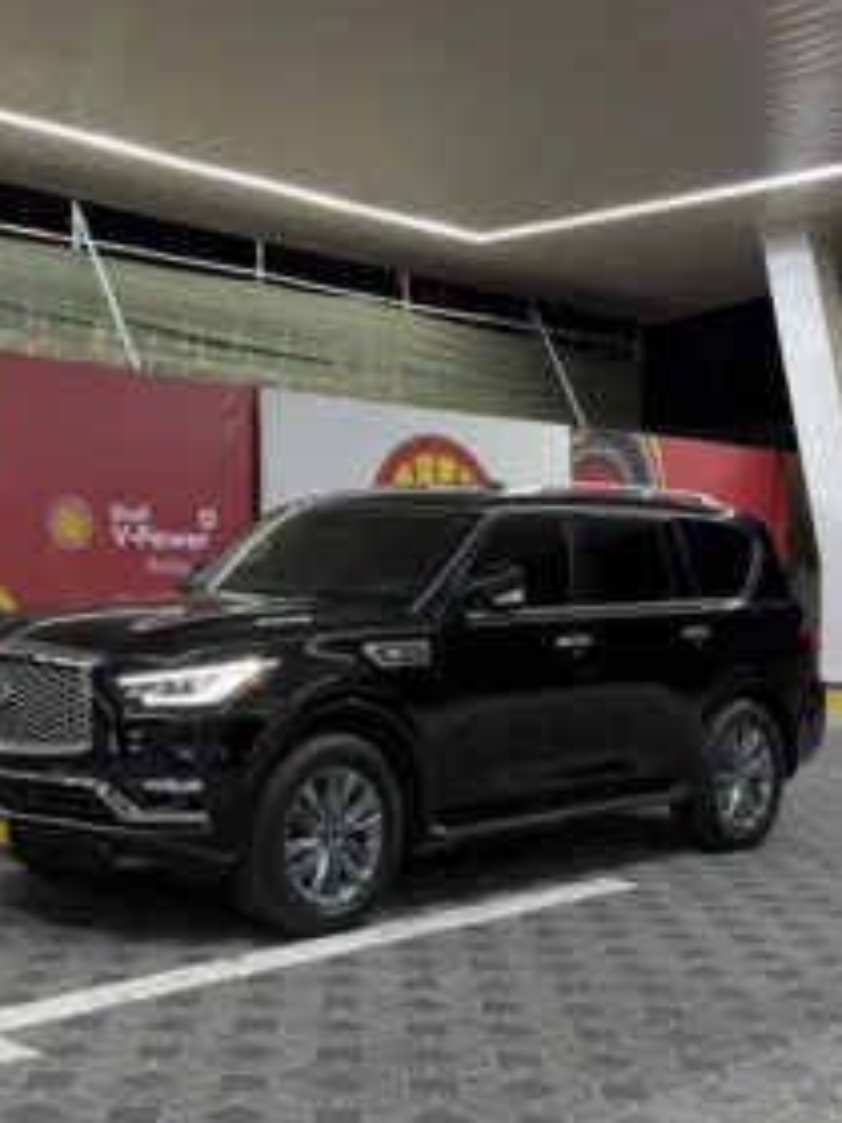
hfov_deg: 29.1
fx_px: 1622
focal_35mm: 50
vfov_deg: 38.2
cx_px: 373
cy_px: 586
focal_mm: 6.76
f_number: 1.78
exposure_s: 1/104
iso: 125
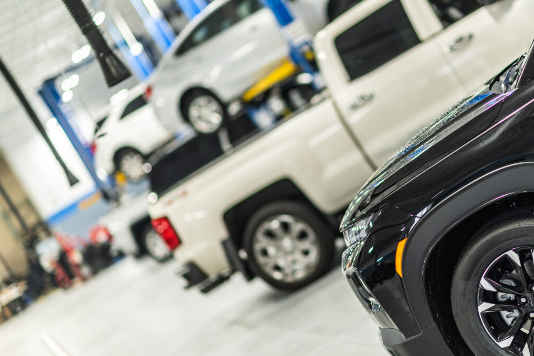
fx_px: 1587
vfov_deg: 12.8
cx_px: 330
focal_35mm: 107
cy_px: 174
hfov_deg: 19.1
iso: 250
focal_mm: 85
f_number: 1.4
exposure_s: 1/250
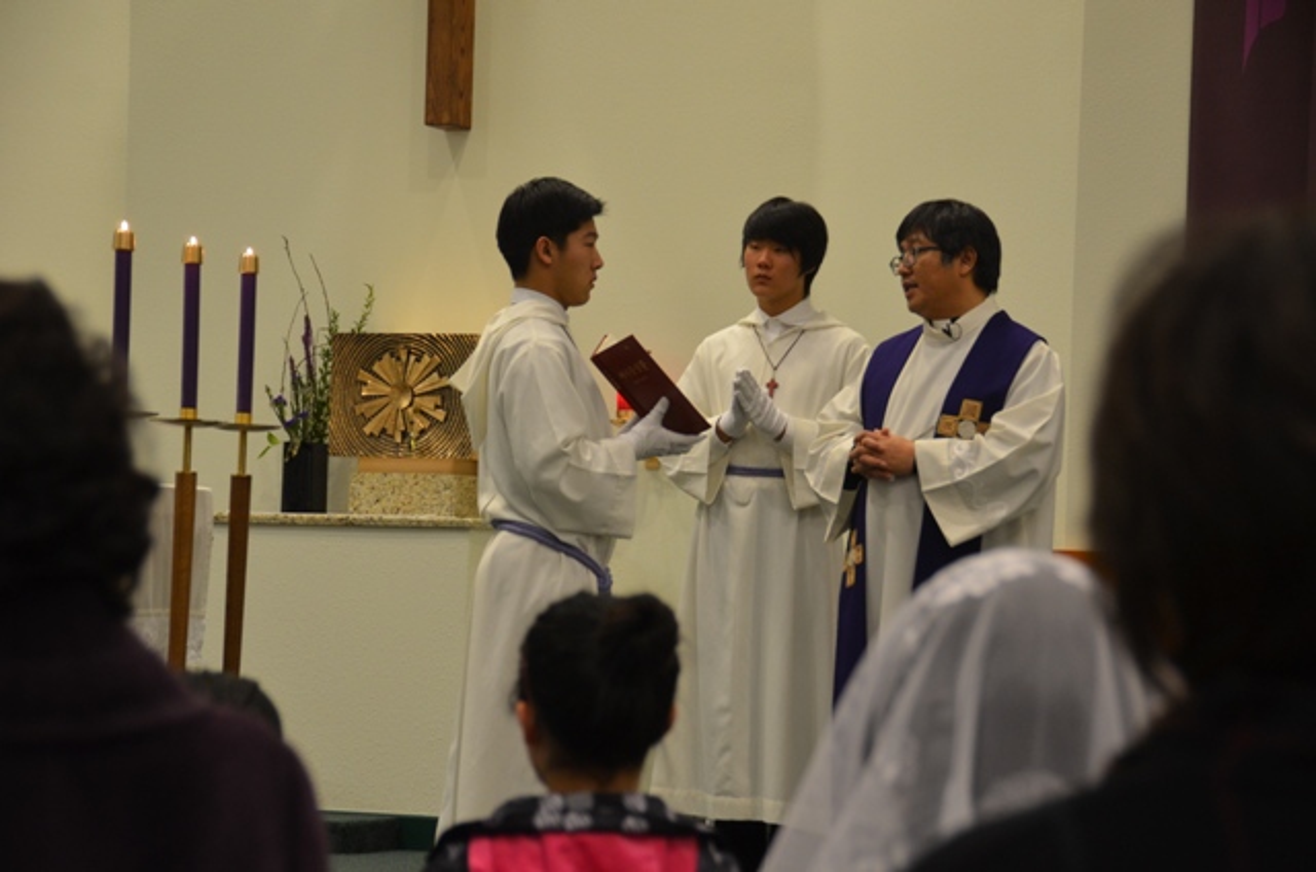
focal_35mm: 105
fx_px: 3831
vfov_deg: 13.0
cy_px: 436
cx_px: 658
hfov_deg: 19.5
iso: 900
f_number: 5
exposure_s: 1/30
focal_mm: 70
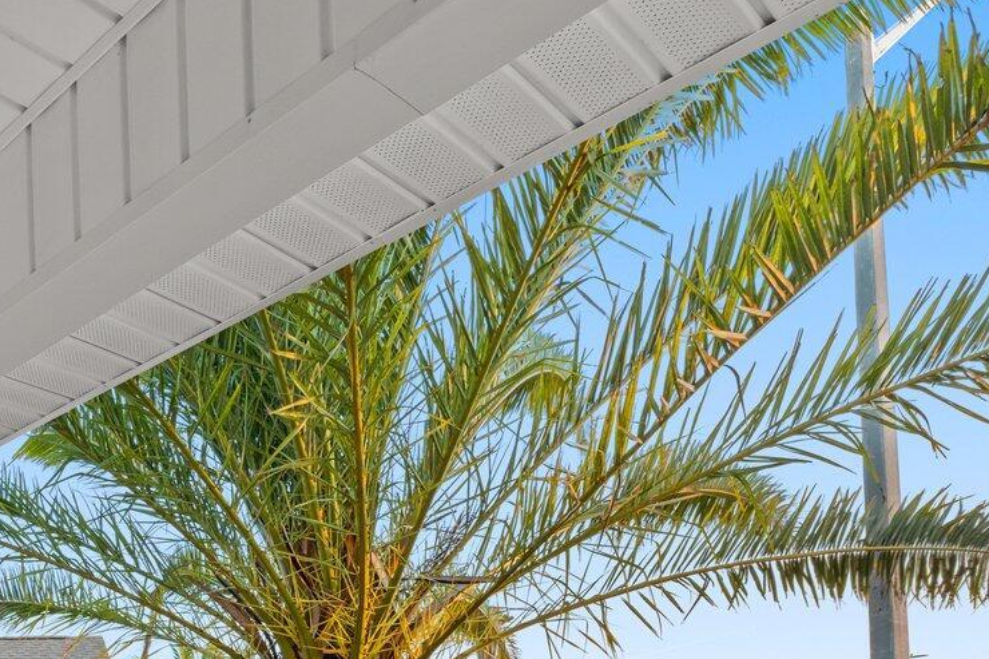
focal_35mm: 36
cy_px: 821
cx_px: 9
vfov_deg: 30.4
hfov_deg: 45.3
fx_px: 989
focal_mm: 13
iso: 500
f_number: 10
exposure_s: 1/20
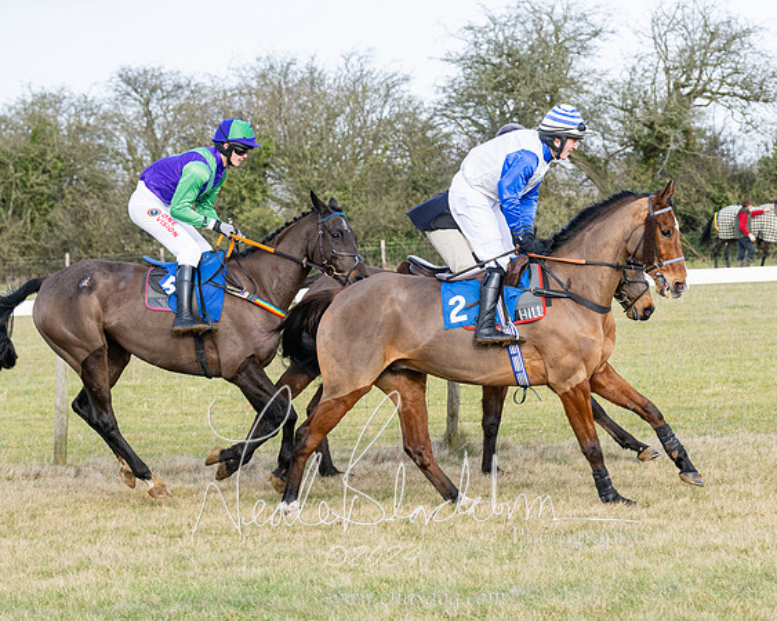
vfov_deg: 9.1
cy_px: 360
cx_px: 560
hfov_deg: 11.3
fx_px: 3919
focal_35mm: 170
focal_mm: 84
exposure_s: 1/1000
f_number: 5
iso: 400
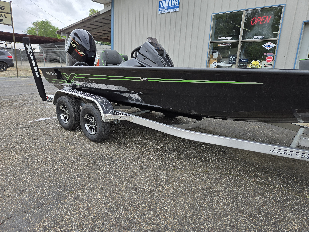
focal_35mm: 23
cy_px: 116
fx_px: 205
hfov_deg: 73.9
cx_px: 154
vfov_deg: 58.9
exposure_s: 1/1272
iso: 25
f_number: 1.8
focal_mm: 5.4
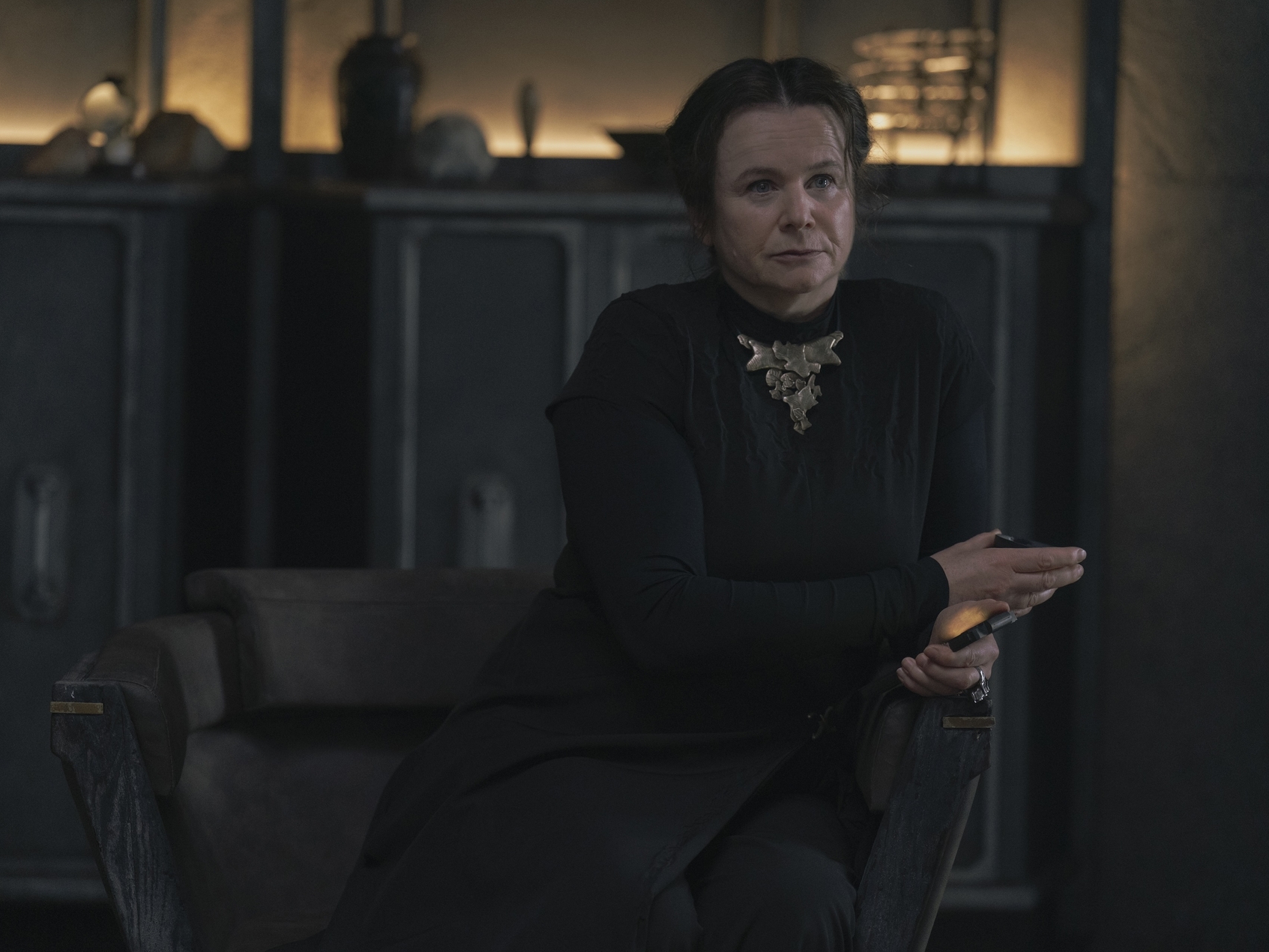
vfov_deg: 10.2
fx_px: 5316
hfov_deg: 13.6
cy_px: 477
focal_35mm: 145
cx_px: 635
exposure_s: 1/200
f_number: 2.8
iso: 2500
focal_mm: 133
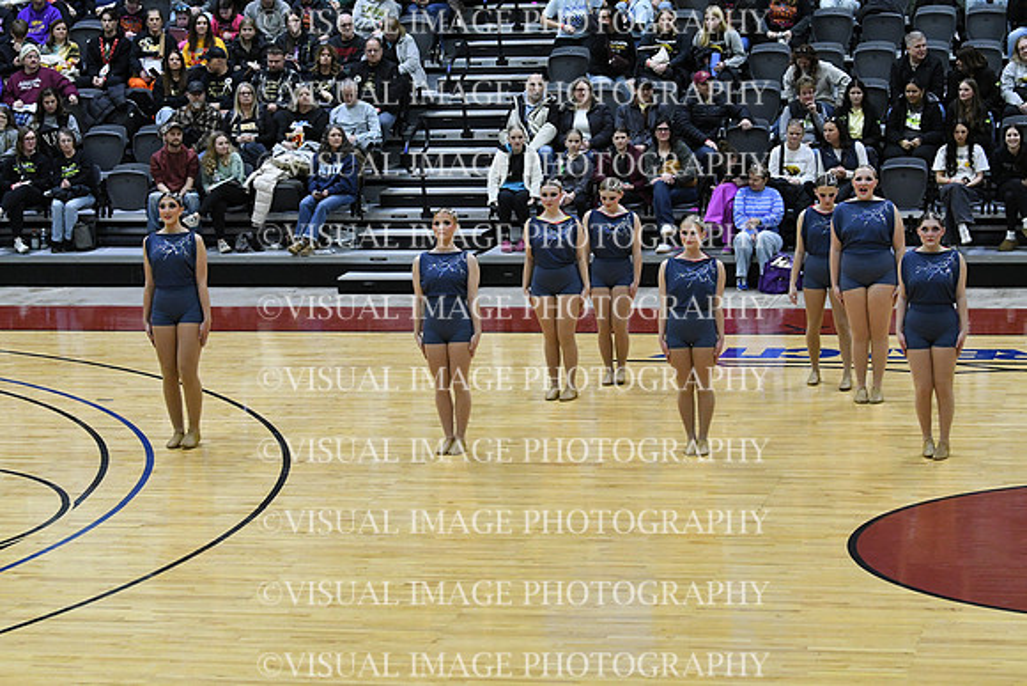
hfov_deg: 19.5
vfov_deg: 13.0
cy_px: 343
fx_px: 2996
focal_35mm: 105
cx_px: 514
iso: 4000
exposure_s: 1/400
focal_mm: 70
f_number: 4
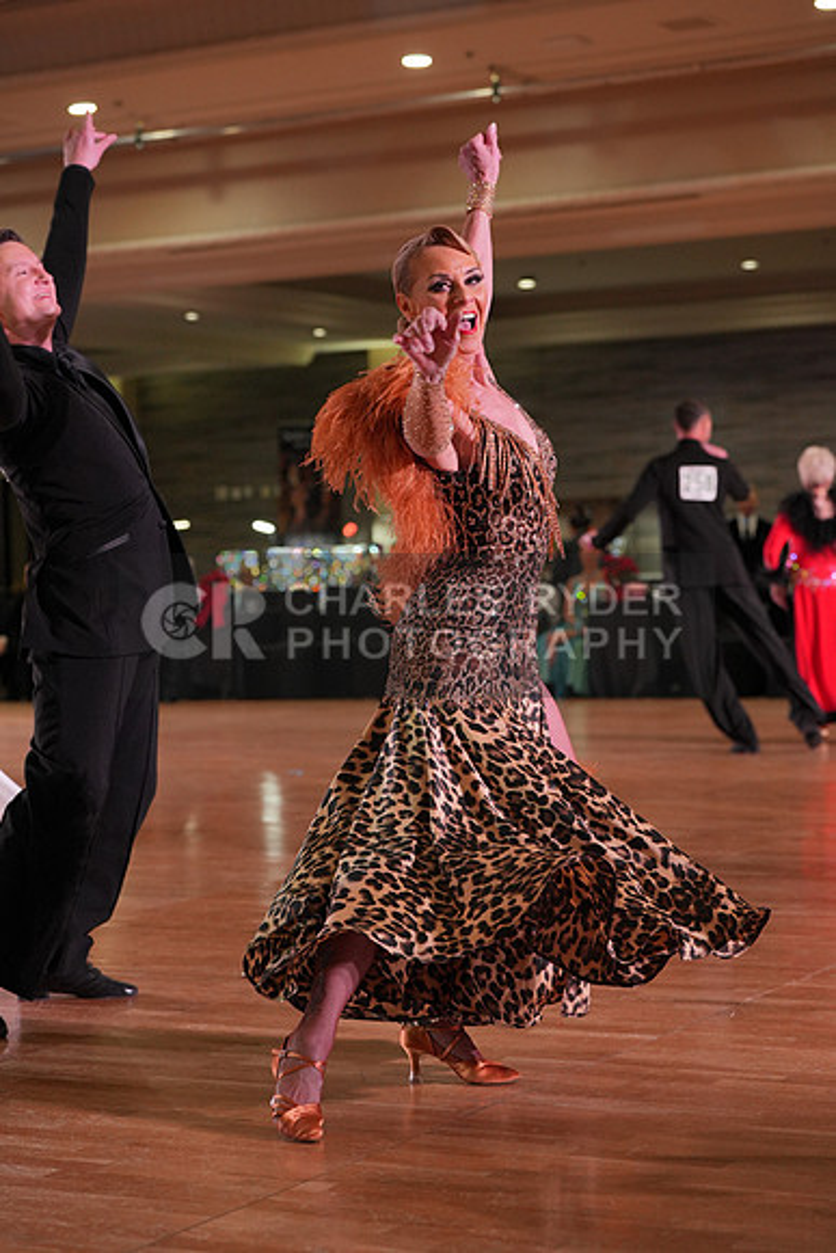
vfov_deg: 28.8
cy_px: 626
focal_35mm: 70
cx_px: 418
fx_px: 2437
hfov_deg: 19.5
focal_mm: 70
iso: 1600
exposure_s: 1/500
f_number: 4
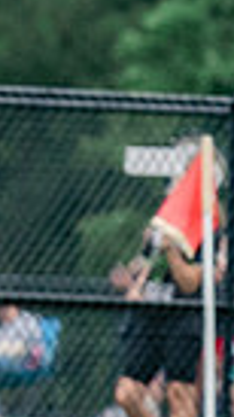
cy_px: 350
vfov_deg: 0.9
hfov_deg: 0.5
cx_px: -275
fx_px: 25541
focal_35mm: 2314
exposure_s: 1/800
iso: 250
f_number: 3.5
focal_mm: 200
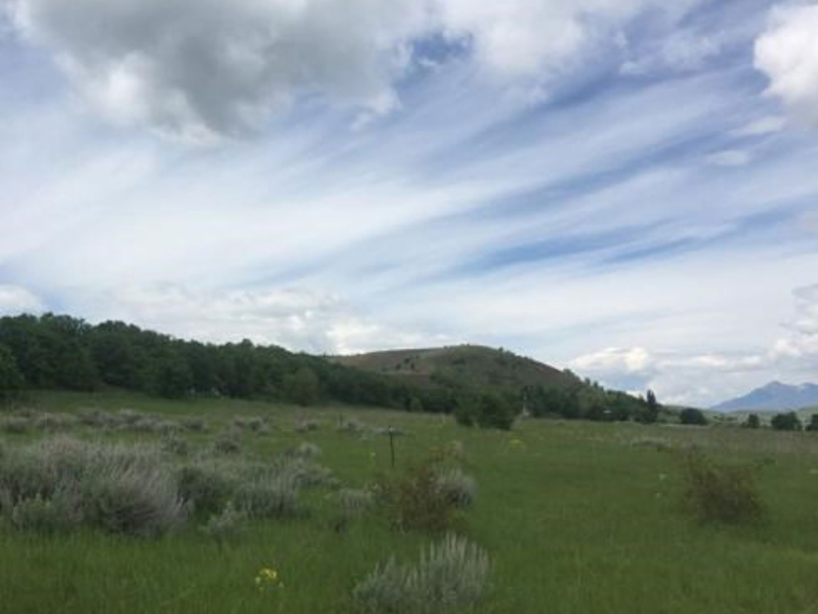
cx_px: 295
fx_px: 898
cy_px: 386
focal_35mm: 38
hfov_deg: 48.4
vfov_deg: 37.5
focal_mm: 4.15
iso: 32
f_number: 2.2
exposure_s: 1/2825
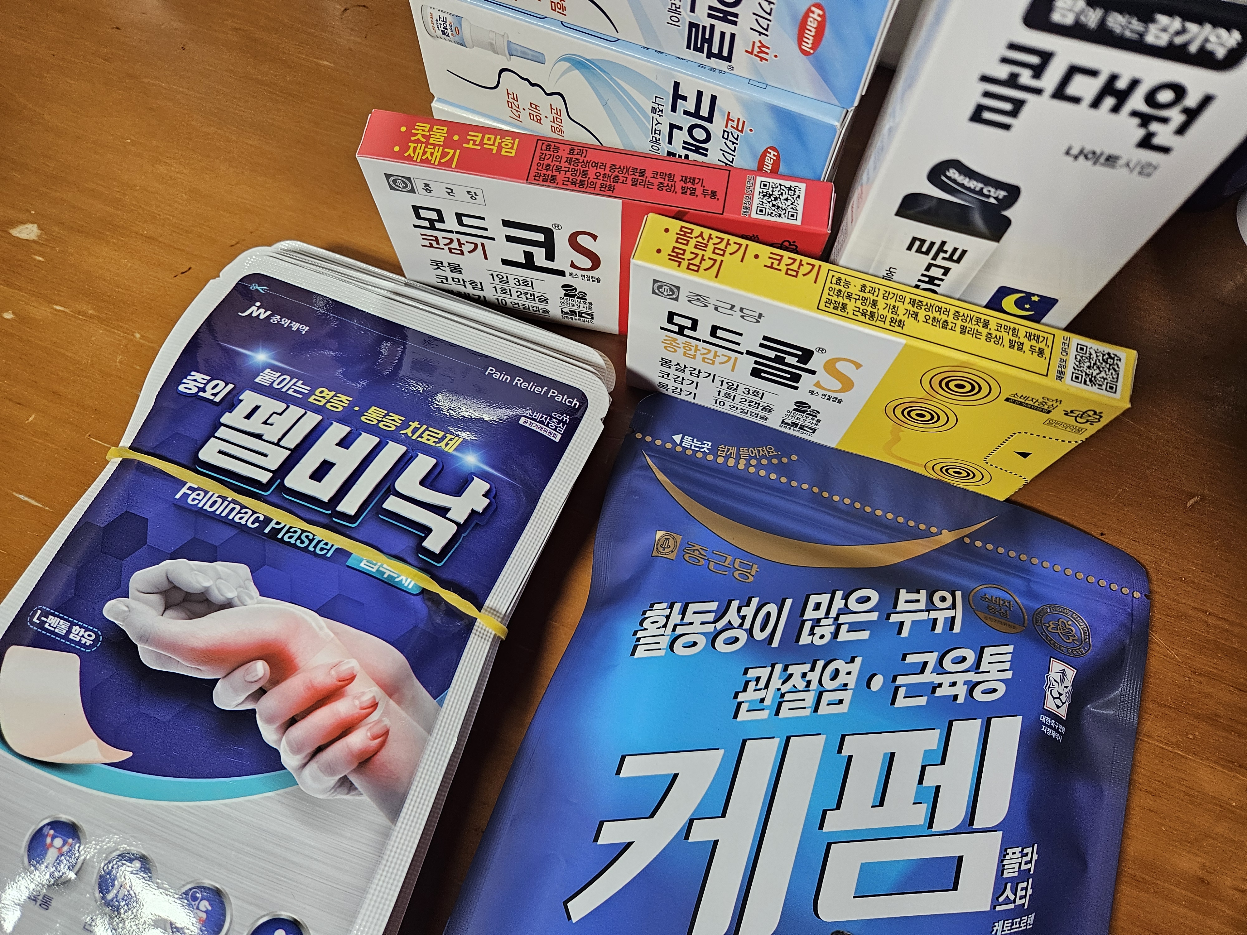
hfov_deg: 73.9
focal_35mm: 23
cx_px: 624
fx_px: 829
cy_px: 468
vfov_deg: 58.9
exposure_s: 1/120
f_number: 1.8
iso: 400
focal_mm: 5.4
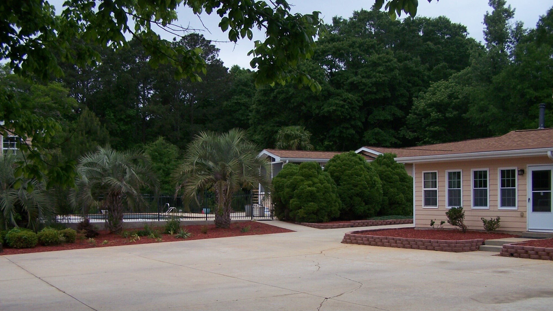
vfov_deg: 28.3
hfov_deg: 48.4
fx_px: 616
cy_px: 193
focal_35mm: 42
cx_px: 274
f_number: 2.8
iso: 80
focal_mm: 6.3
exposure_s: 1/640
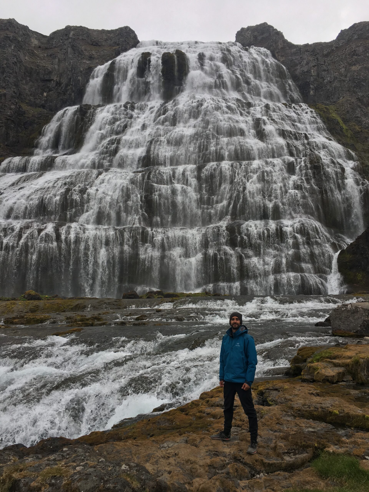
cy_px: 246
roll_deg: +1.4
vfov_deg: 61.7
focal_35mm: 29
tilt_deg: +9.1
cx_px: 184
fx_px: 412
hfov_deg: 48.2
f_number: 2.2
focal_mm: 4.15
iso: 25
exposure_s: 1/403
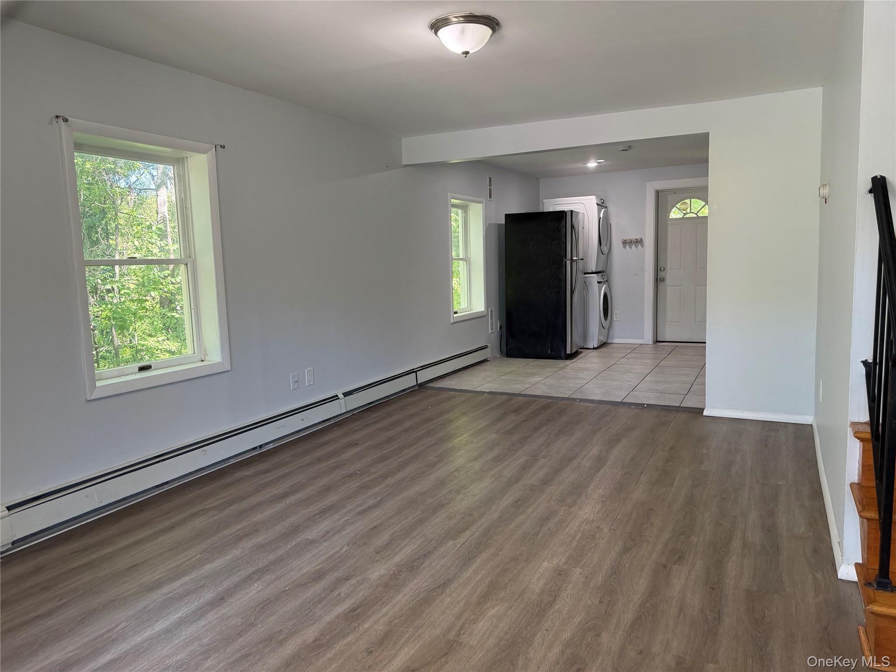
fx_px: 621
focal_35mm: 24
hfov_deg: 71.6
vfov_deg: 56.8
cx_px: 448
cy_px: 336
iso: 160
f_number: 1.78
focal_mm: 6.76
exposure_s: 1/120
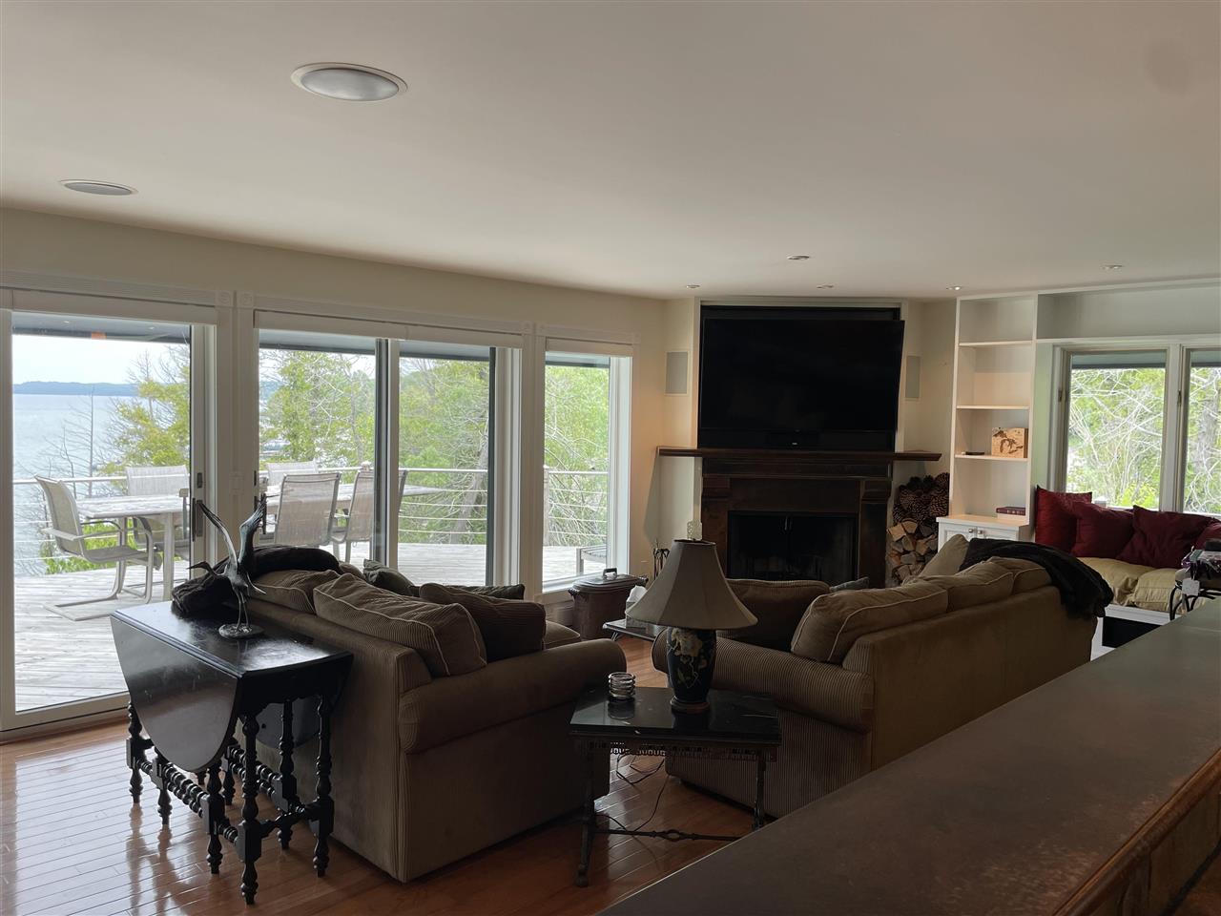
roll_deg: -1.1
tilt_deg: -2.7
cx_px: 610
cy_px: 458
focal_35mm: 26
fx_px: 917
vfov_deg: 53.1
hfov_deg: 67.3
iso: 32
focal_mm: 4.2
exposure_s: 1/120
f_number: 1.6
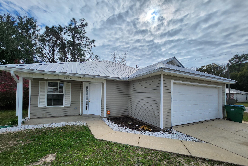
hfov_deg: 104.2
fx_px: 96
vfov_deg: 81.0
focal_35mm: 14
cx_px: 124
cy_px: 92
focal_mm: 1.74
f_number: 2.2
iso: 32
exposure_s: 1/1819
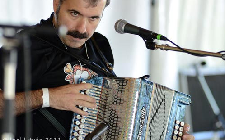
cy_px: 72
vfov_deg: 5.5
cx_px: 112
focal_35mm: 238
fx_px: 1456
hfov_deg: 8.8
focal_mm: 155
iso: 1000
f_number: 2.8
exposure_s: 1/500
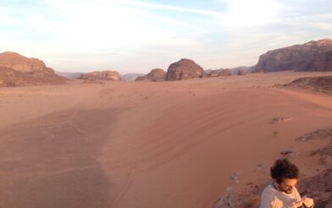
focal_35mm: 36
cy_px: 122
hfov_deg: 54.0
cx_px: 169
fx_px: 326
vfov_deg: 35.2
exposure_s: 1/132
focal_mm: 4.12
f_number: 2.4
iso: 50
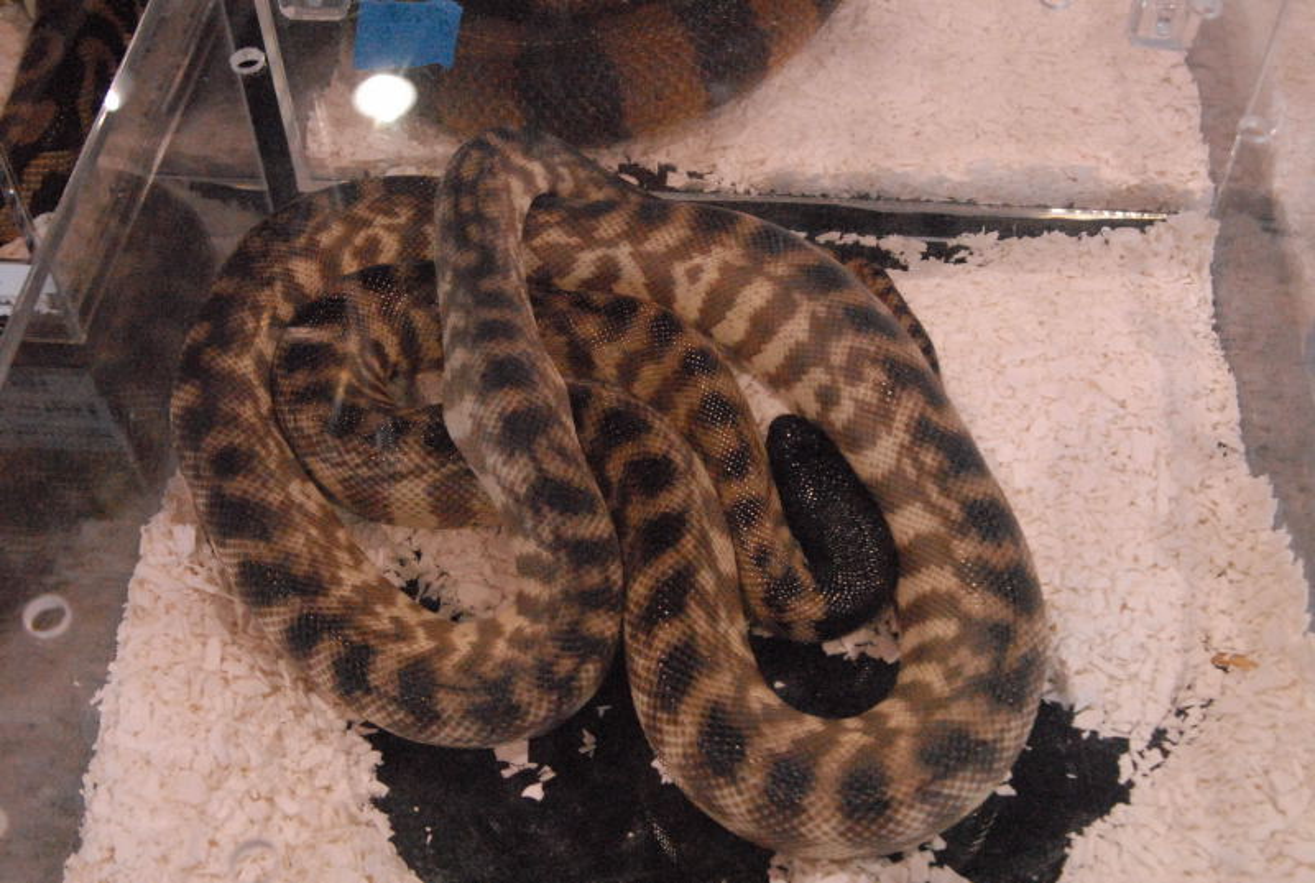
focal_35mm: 42
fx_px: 1537
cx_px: 658
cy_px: 442
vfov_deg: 32.0
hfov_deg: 46.3
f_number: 8
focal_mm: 28
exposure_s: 1/200
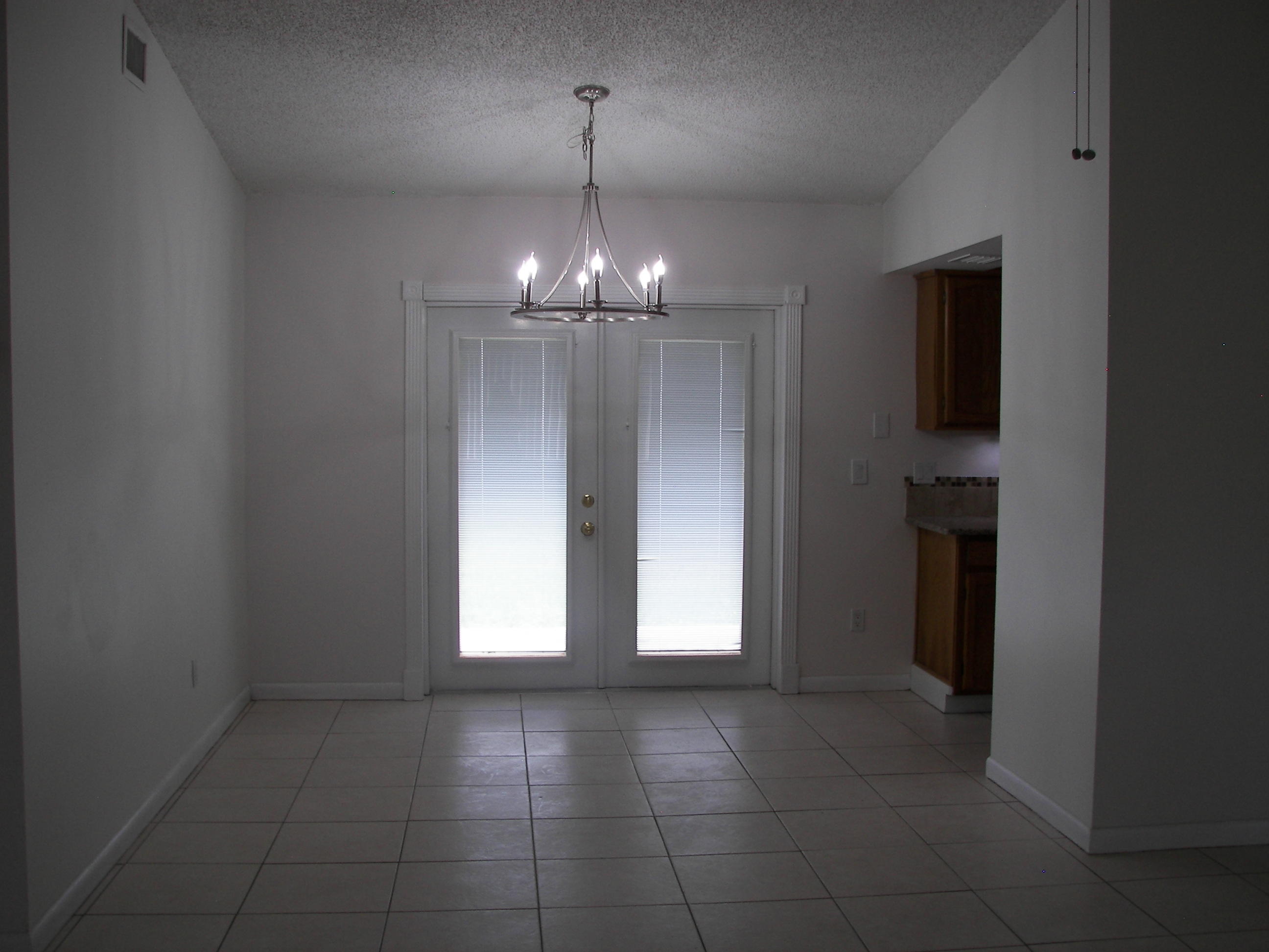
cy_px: 476
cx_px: 634
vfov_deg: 39.7
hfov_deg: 51.4
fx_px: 1320
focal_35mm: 36
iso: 50
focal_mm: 6
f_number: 2.8
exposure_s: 1/40
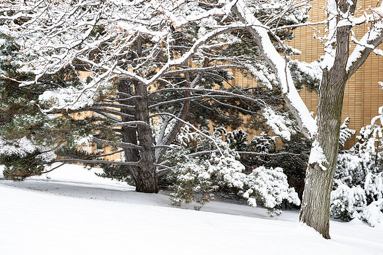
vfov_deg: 22.6
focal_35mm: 60
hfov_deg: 33.4
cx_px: 192
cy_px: 128
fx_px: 638
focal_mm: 60
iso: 3200
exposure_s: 1/200
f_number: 25
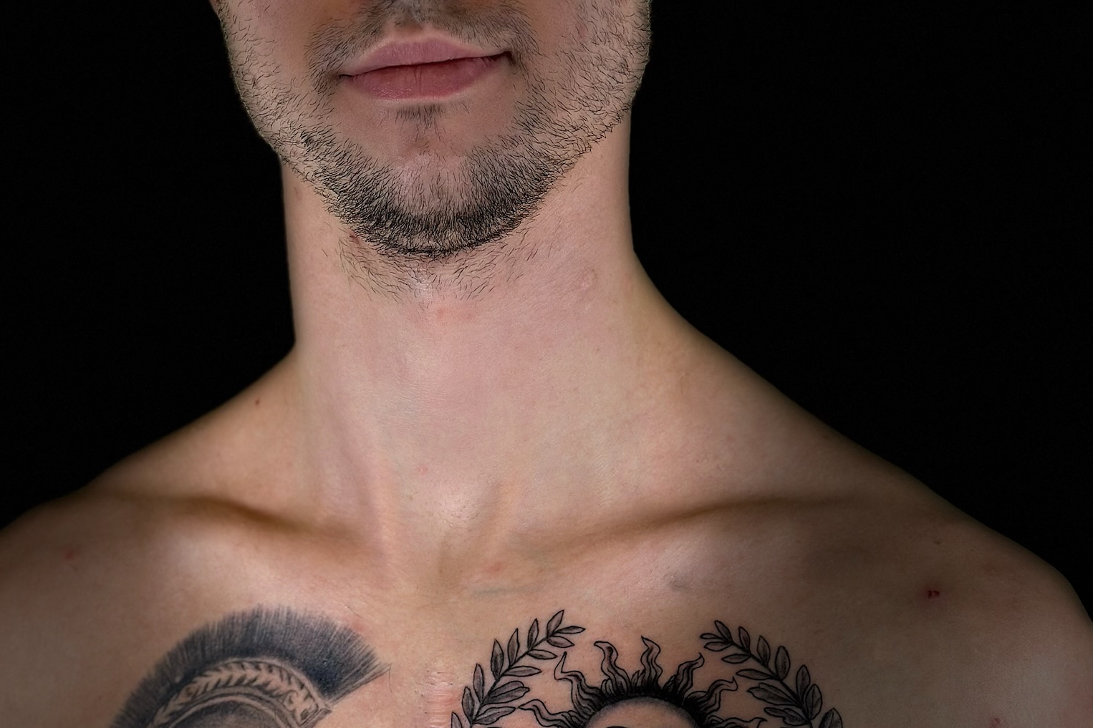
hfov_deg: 30.1
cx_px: 544
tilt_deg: -6.4
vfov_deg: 20.1
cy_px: 588
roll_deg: -0.7
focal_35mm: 67
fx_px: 2034
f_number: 1.78
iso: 80
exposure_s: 1/121
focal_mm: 6.86
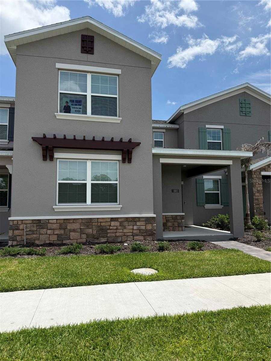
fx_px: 251
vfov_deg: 71.6
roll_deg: +0.6
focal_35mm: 24
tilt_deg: +6.0
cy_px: 180
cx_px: 136
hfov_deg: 56.8
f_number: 1.78
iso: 80
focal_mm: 6.76
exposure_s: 1/6173
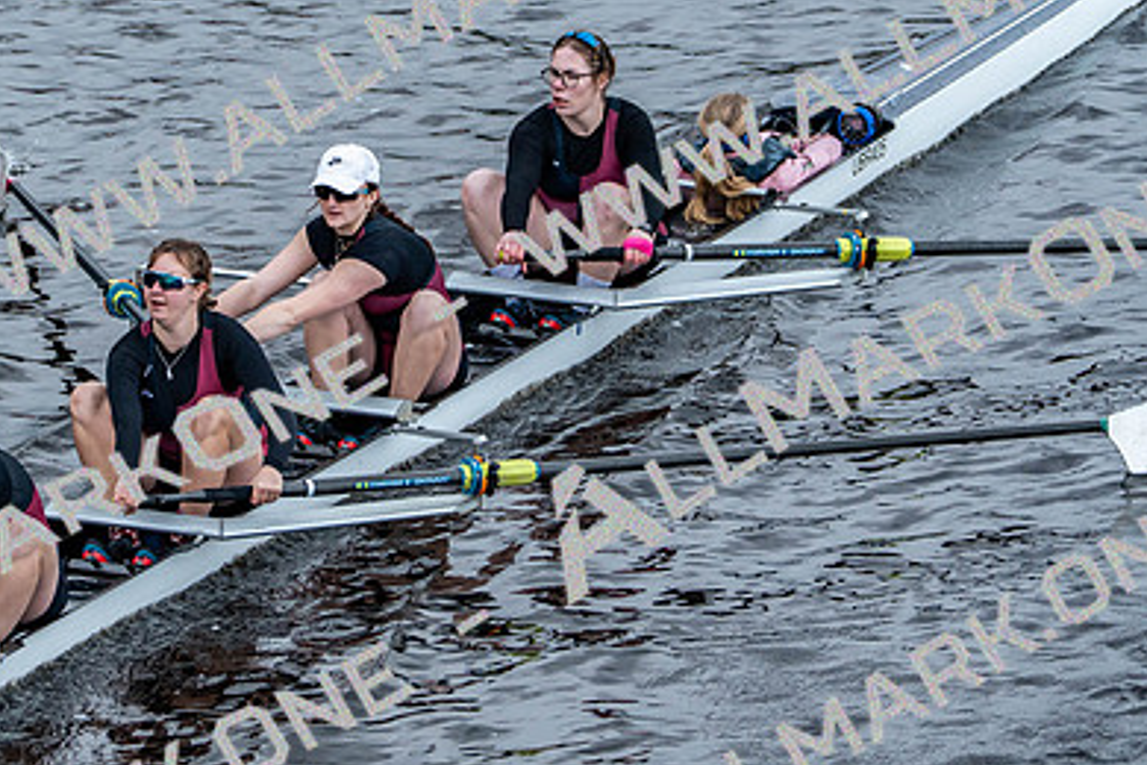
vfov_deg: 2.6
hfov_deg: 3.9
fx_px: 17013
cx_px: 300
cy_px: 325
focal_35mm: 534
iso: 1600
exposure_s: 1/1000
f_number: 6.3
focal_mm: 359
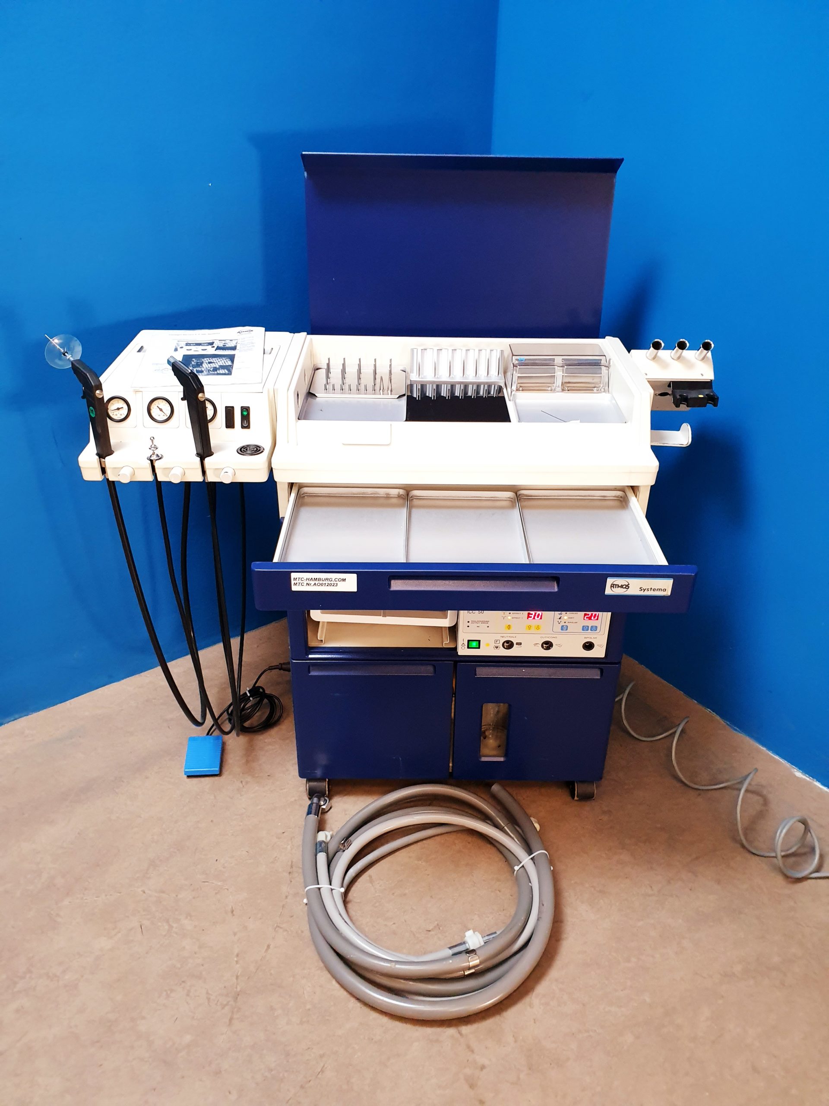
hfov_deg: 53.1
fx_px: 830
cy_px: 553
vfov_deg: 67.3
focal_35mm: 26
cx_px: 414
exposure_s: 1/50
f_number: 2.4
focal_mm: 4.3
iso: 320
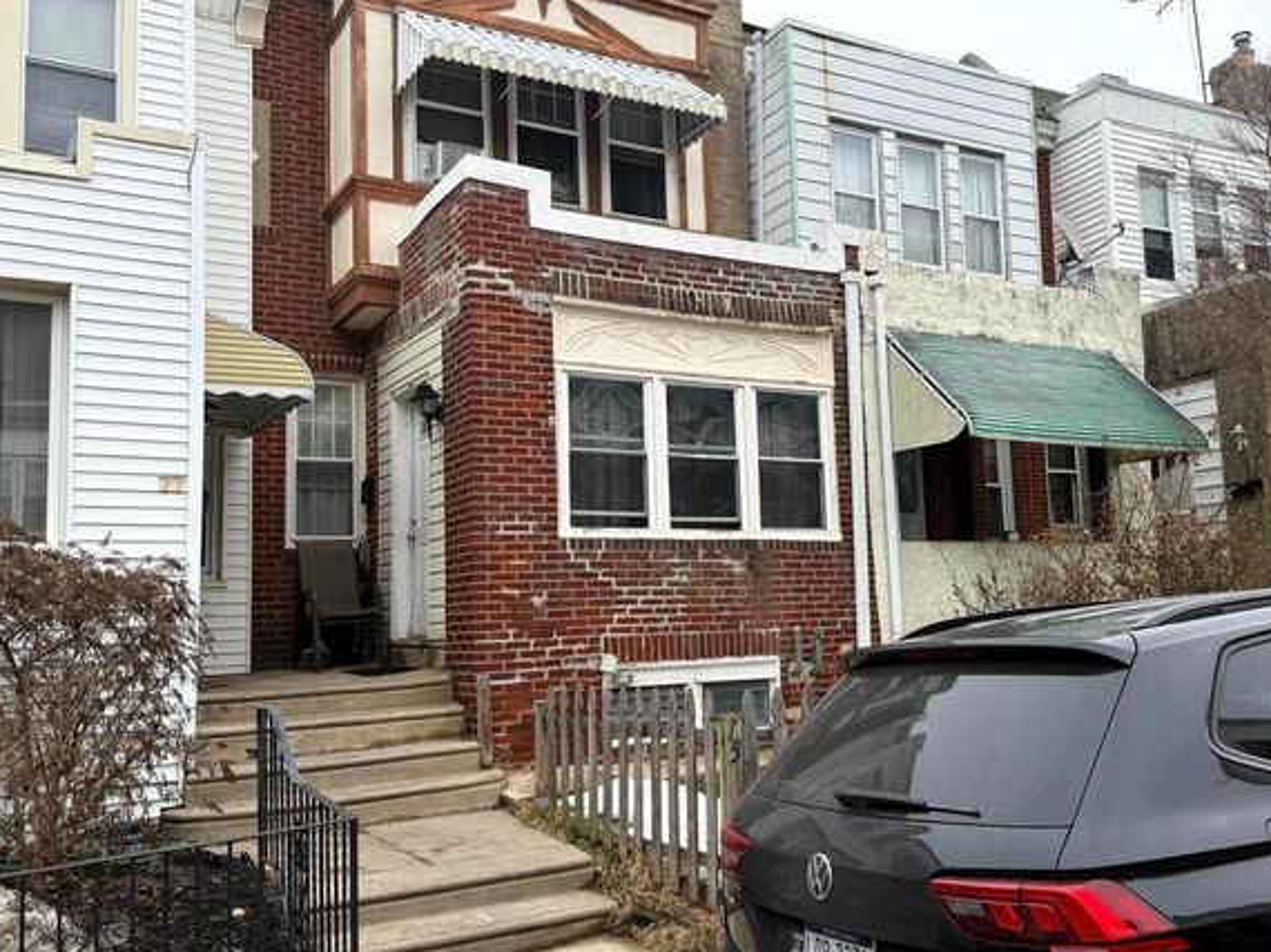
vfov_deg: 54.8
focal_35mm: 25
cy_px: 474
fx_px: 918
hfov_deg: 69.4
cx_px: 640
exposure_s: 1/1949
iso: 80
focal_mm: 6.76
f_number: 1.78
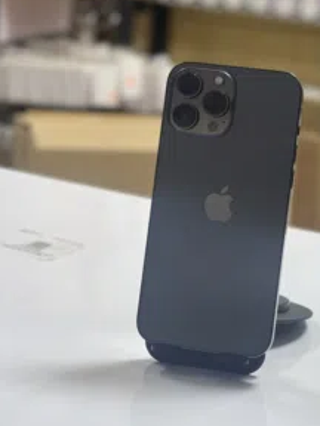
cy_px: 149
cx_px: 216
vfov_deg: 18.3
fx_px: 1319
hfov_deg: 13.8
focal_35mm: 107
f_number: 2.8
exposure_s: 1/100
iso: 100
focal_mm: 9
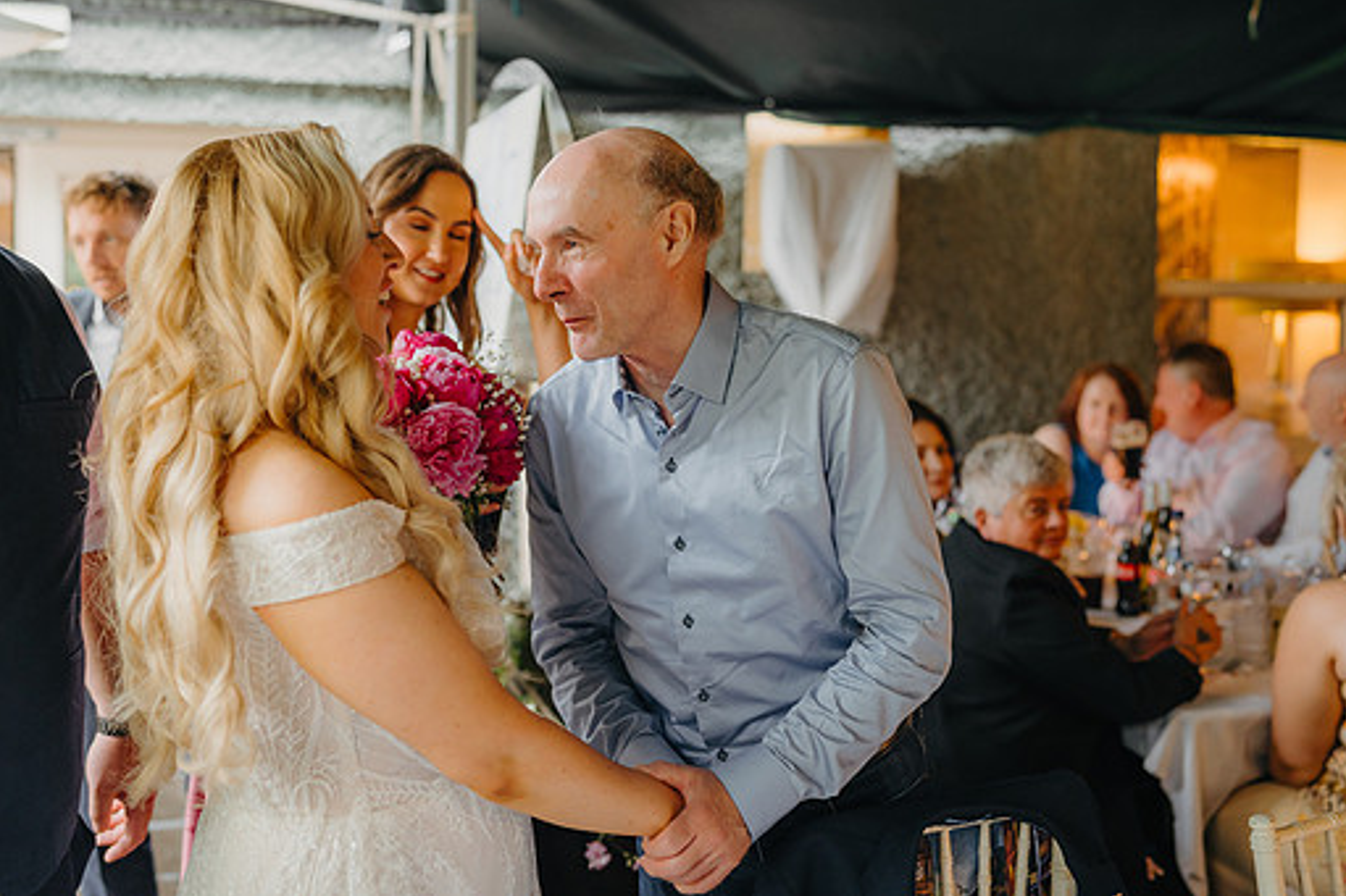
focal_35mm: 41
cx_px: 629
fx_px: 1532
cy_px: 376
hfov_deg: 47.4
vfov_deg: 32.5
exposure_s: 1/200
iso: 640
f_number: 2
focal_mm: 35
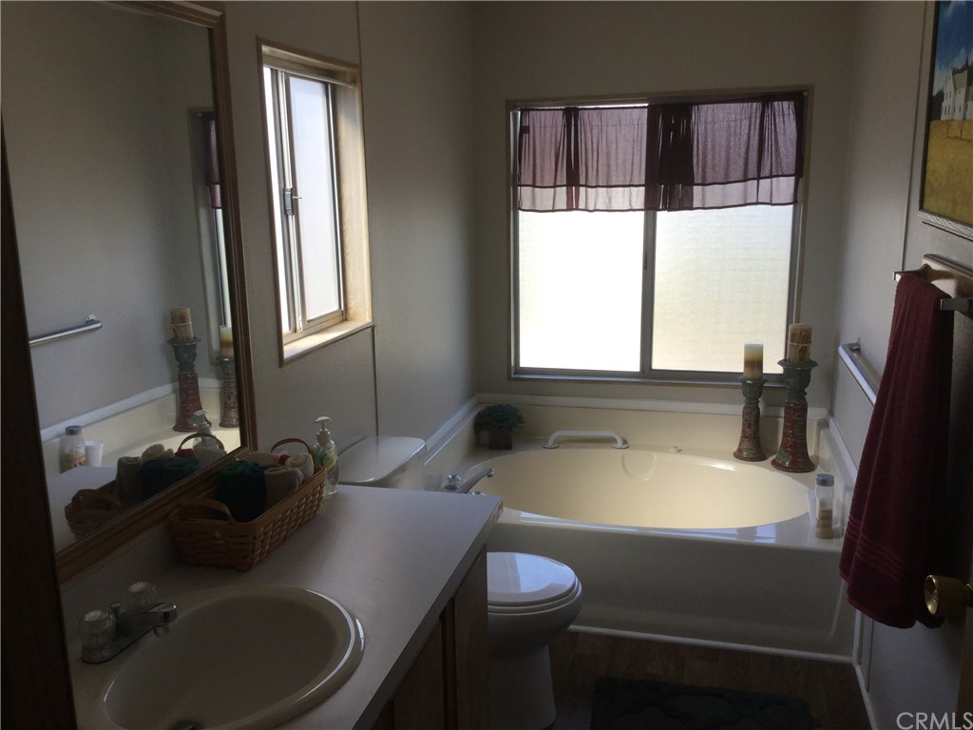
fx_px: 871
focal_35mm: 31
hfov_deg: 58.4
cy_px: 365
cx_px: 486
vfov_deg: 45.4
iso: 25
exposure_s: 1/124
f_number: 2.4
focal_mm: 3.3
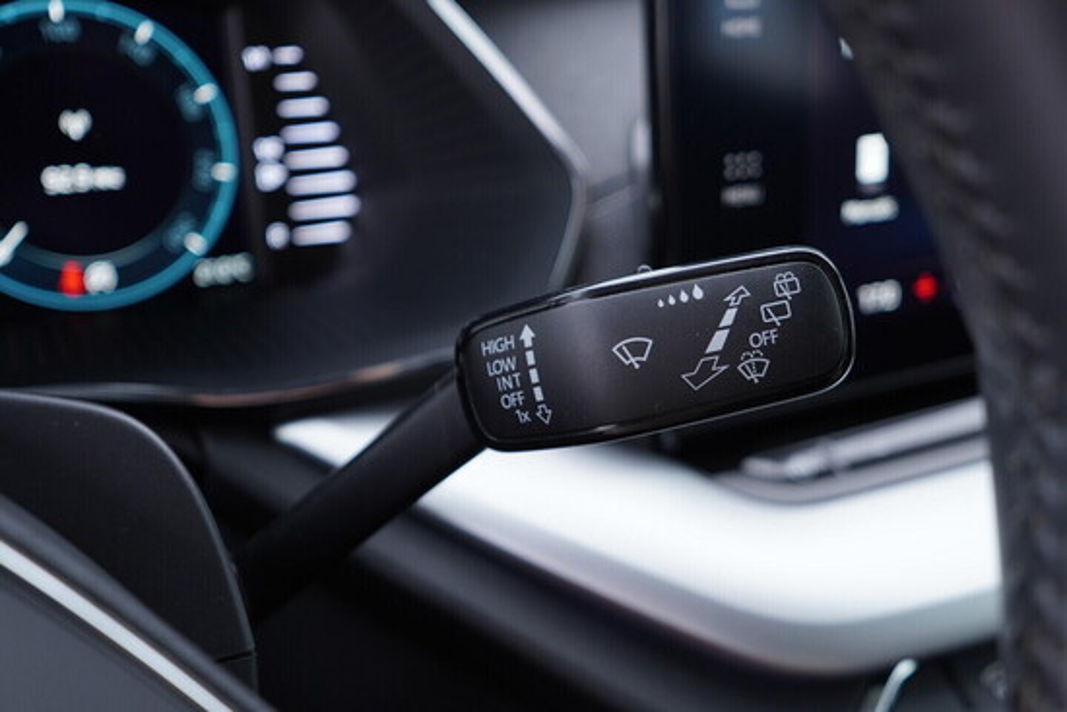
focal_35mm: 36
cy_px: 356
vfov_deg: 36.9
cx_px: 534
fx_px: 1067
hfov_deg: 53.1
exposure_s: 1/40
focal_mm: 24
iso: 200
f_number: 2.8
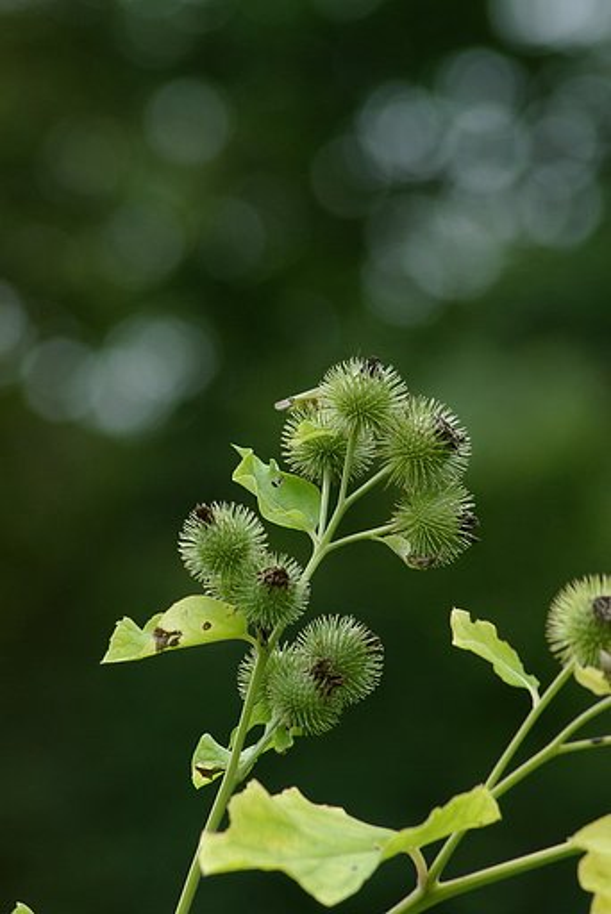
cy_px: 457
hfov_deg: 4.6
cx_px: 306
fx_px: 7627
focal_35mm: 300
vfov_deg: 6.9
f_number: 6.3
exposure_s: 1/320
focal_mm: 200
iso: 400
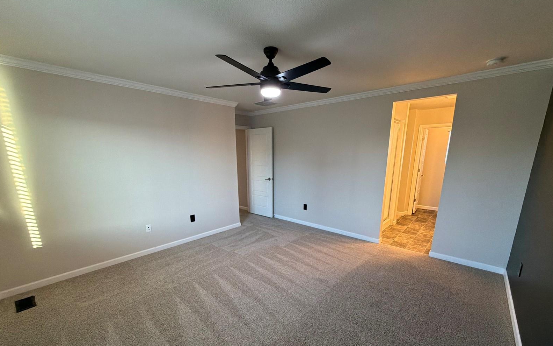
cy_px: 205
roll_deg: +0.9
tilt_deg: -13.7
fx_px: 226
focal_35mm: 15
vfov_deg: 74.1
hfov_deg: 101.5
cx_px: 277
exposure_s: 1/60
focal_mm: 2.22
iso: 400
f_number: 2.2
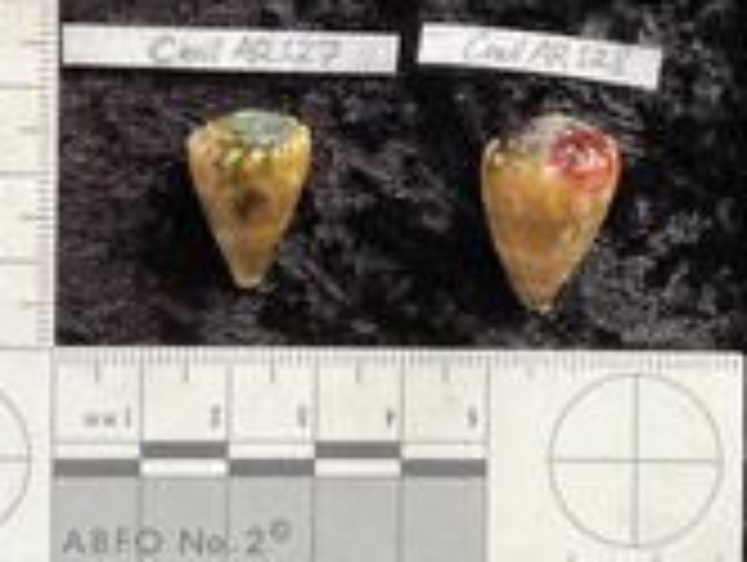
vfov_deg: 23.7
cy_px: 110
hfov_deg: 31.5
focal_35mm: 61
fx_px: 1318
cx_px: 454
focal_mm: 3
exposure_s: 1/60
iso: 80
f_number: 1.8
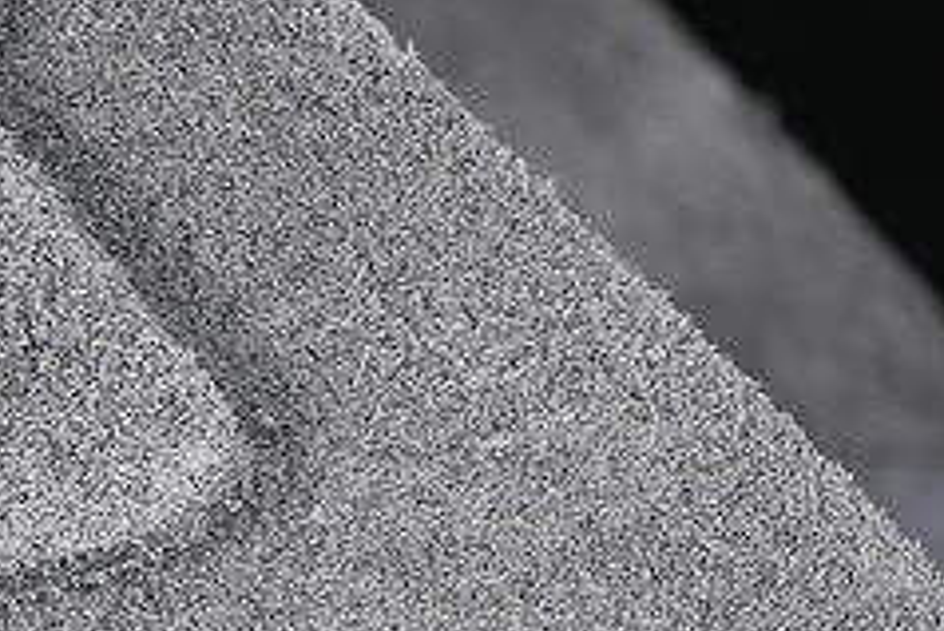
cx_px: 91
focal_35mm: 340
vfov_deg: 4.0
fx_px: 8921
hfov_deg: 6.0
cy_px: 496
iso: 160
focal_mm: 50
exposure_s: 1/60
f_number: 6.3
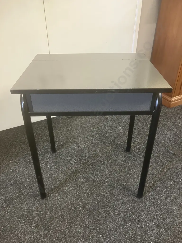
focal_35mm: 28
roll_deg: -0.4
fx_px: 196
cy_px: 122
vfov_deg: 63.4
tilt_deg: -32.0
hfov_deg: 49.7
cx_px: 91
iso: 320
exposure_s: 1/50
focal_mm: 3.99
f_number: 1.8
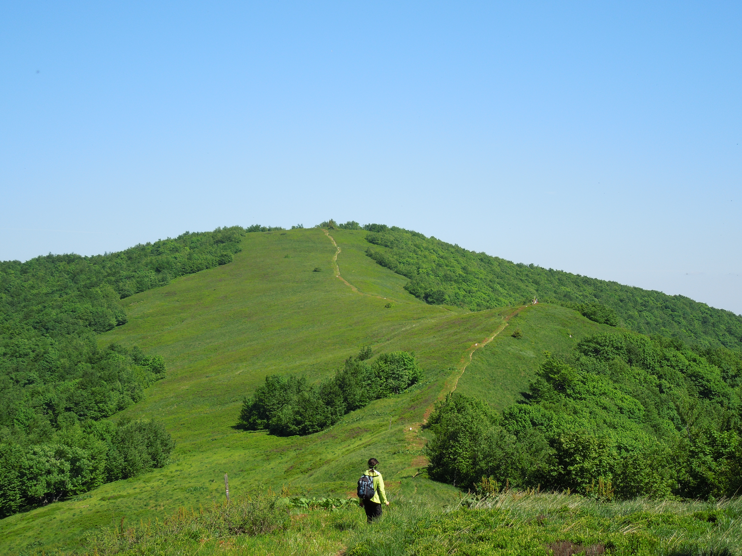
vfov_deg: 24.0
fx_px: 1308
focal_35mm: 61
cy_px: 278
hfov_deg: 31.7
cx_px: 371
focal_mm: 11
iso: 100
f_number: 4.3
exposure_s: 1/500
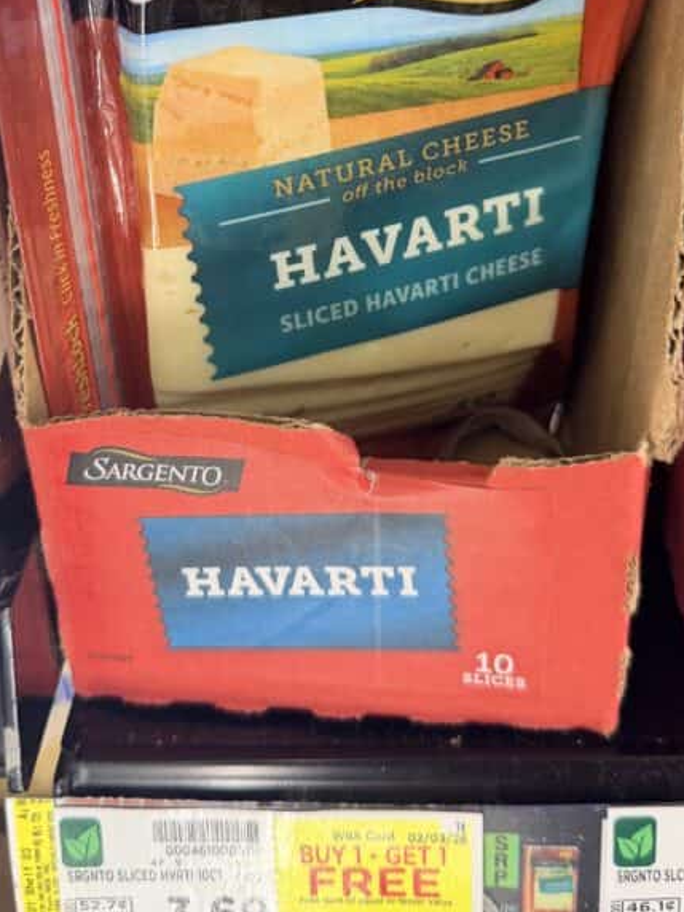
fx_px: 1133
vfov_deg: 42.3
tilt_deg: -27.1
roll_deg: +2.1
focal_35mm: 43
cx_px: 356
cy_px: 212
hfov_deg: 33.6
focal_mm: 6.76
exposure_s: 1/126
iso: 160
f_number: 1.78
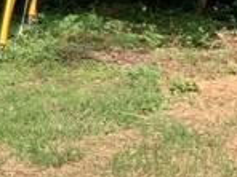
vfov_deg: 11.6
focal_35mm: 125
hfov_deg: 14.3
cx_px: -163
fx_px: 856
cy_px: -43
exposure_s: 1/556
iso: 16
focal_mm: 3
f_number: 1.8
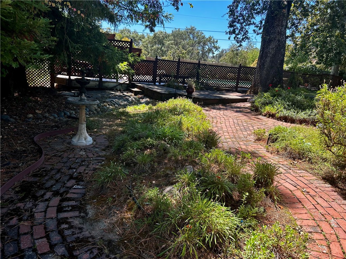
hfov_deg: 67.3
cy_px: 130
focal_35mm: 26
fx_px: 260
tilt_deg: -13.0
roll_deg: -5.4
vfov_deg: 53.1
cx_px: 173
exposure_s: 1/846
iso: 50
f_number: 1.5
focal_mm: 5.7
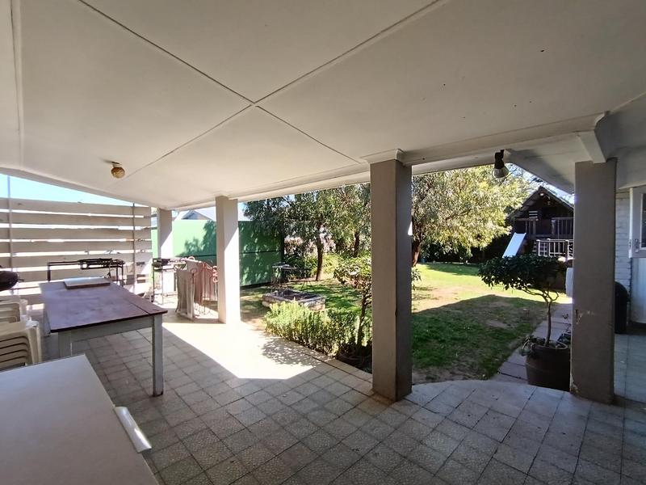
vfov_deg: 74.7
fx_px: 317
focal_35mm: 17
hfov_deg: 91.0
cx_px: 323
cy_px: 242
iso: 103
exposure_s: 1/100
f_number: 2.2
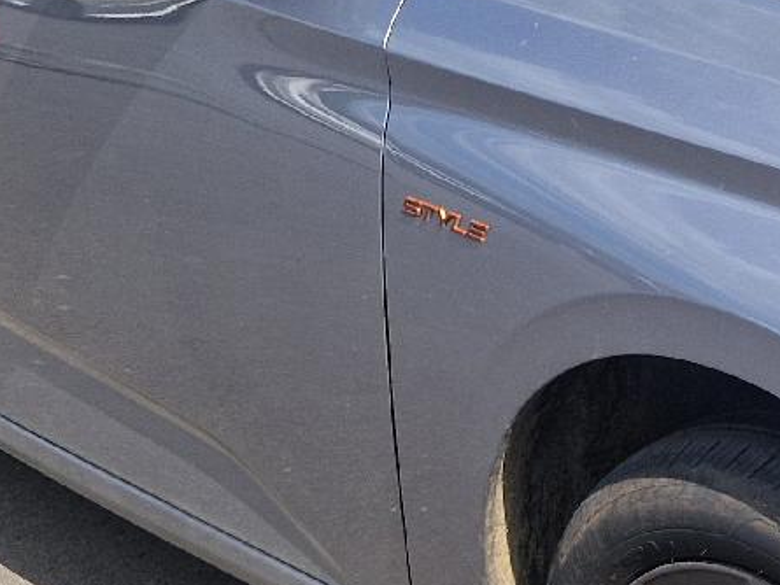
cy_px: 210
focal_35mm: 93
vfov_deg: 15.9
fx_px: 2096
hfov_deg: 19.5
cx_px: 999
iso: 50
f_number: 1.8
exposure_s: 1/1111
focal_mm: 5.4
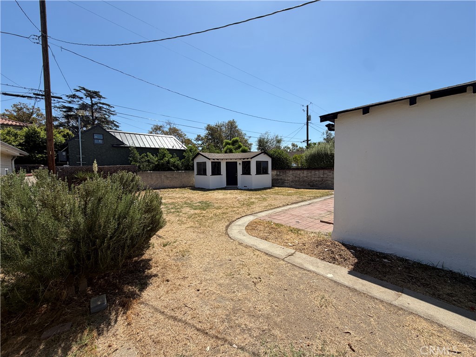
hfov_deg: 102.1
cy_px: 178
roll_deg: -1.0
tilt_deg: -0.4
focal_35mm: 14
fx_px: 193
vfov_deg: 85.7
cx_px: 238
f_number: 2.2
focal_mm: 2.22
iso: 20
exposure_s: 1/864
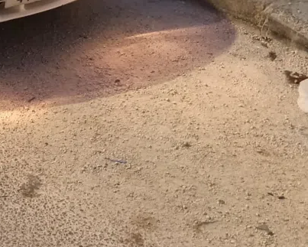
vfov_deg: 25.6
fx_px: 520
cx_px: -68
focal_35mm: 57
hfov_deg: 28.4
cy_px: 12
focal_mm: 4.11
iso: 1946
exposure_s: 1/33.3
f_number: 1.6
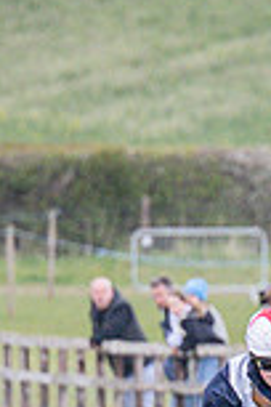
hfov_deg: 0.6
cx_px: 591
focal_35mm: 2285
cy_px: 674
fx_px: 25799
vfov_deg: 0.9
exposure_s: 1/1600
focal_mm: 170
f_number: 4
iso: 400
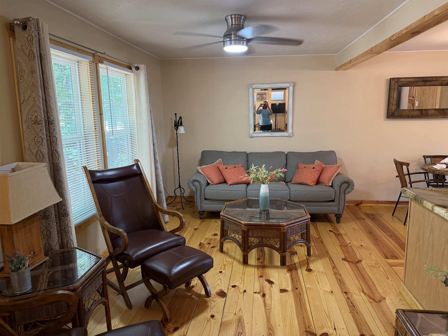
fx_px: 311
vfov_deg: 56.8
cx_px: 224
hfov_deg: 71.6
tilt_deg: -8.8
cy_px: 168
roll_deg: +1.5
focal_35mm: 24
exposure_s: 1/60
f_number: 1.78
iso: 250
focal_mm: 6.76
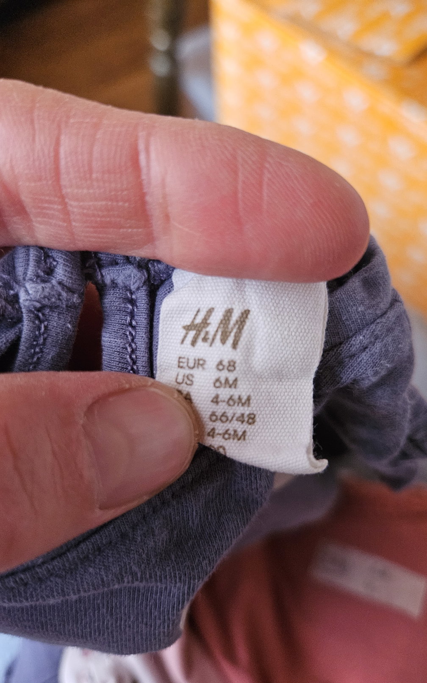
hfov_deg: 49.3
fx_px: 465
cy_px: 350
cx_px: 222
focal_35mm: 25
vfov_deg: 72.5
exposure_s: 1/100
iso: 800
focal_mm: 5.4
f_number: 1.8
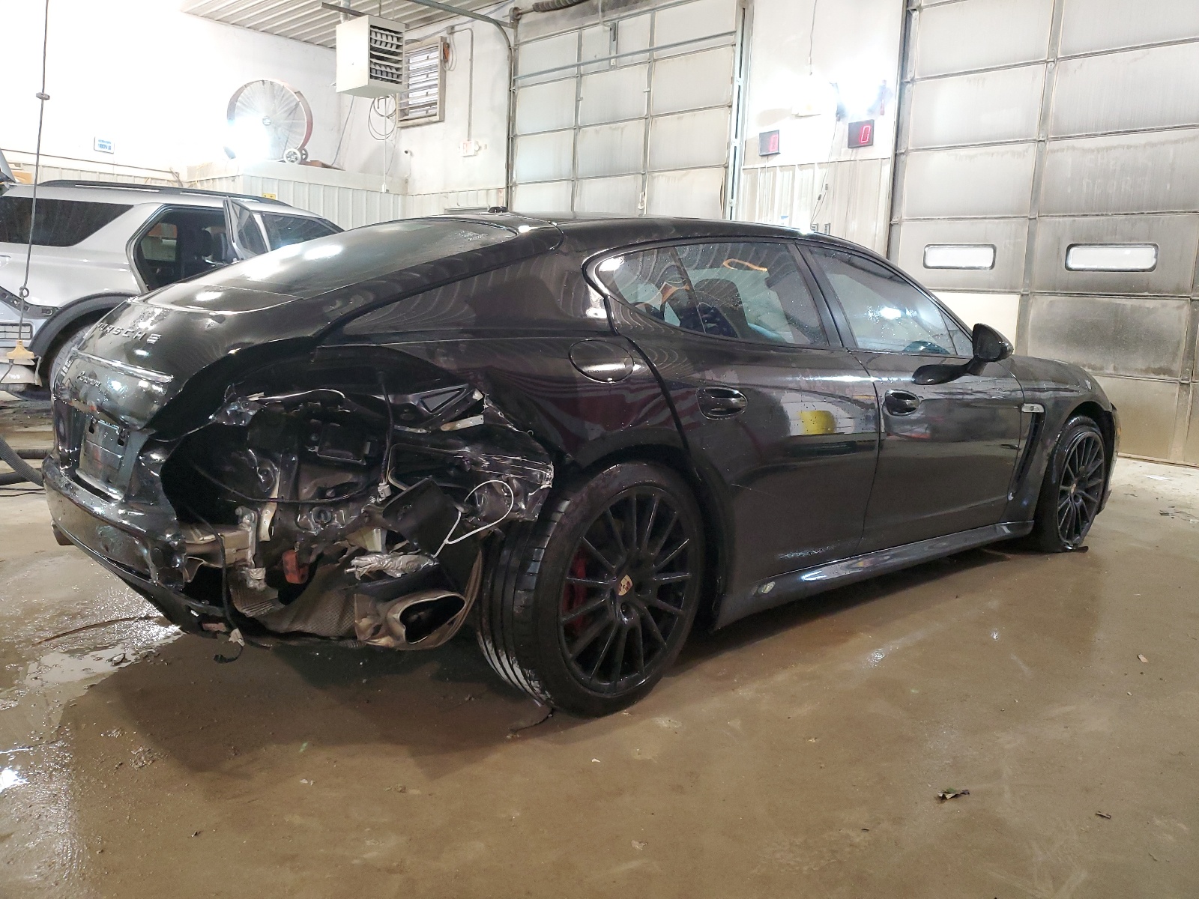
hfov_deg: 67.3
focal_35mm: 26
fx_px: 901
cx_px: 600
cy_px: 450
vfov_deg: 53.1
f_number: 1.5
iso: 259
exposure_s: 1/60.2
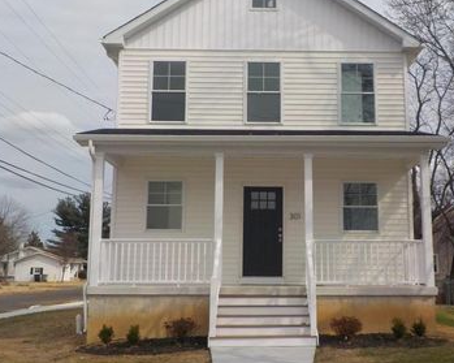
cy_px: 175
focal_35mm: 42
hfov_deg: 43.6
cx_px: 277
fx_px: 564
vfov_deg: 35.7
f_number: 6.6
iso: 125
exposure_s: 1/640
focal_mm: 4.1
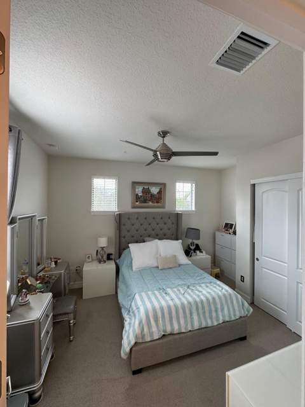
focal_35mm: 14
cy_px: 204
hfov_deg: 85.7
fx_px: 164
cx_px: 152
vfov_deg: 102.1
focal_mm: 2.22
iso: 160
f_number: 2.2
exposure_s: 1/120
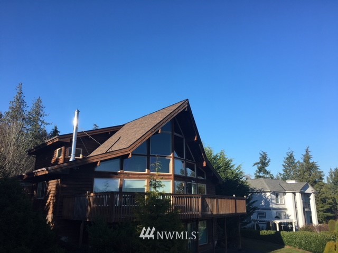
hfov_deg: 61.7
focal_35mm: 29
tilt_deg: +13.6
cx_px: 169
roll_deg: +2.5
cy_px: 126
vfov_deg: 48.2
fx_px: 283
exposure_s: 1/1026
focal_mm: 4.15
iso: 25
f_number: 2.2
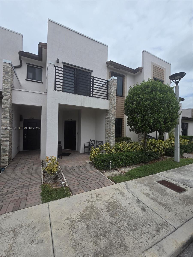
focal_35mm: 13
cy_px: 128
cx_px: 96
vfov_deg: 106.2
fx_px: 97
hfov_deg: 89.9
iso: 50
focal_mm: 2.2
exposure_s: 1/3618
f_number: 2.2
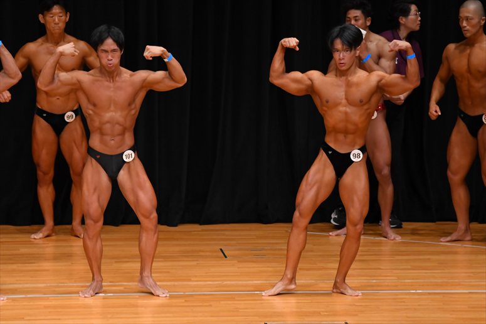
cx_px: 243
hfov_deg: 7.6
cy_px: 162
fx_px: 3643
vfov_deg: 5.1
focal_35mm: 270
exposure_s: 1/400
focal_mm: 180
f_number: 5.6
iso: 3200
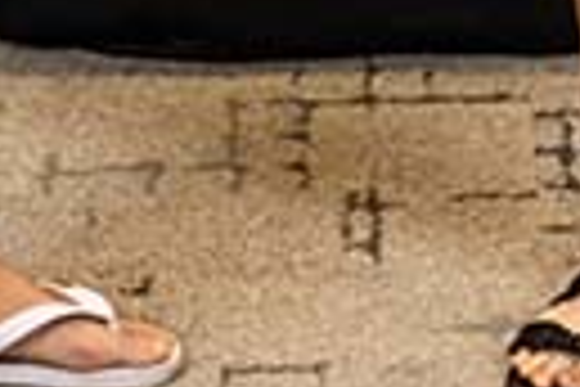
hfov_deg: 9.6
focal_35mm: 212
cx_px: 679
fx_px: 3411
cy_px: -936
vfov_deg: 5.9
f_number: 6.3
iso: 2000
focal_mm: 28.5
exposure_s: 1/200
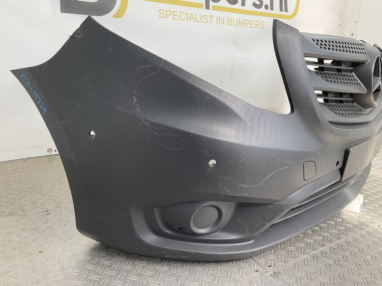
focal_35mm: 29
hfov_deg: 61.7
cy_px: 143
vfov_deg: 48.2
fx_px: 320
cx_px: 191
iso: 25
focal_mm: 3
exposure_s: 1/120
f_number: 1.8
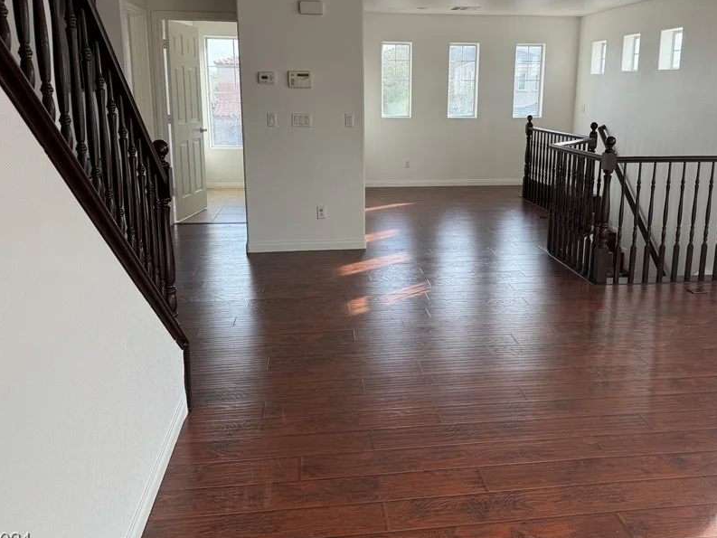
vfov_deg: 45.2
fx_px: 642
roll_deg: -1.8
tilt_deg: -10.5
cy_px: 212
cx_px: 402
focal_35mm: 31
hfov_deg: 58.2
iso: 80
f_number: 1.78
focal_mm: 6.76
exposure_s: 1/350
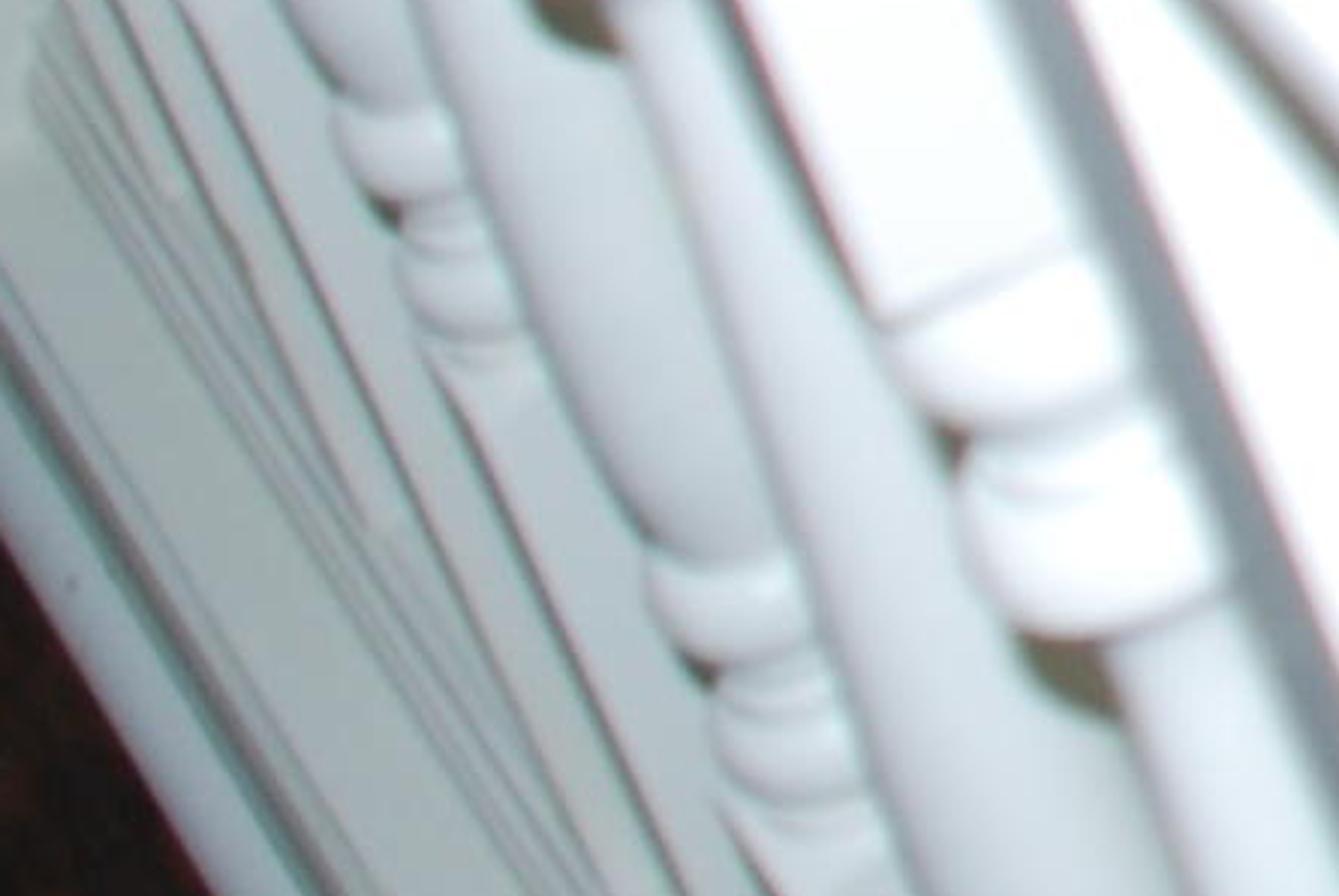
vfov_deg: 7.0
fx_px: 6778
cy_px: -1476
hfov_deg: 9.2
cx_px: 3900
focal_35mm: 182
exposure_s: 1/100
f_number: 3.5
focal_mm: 18
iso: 200
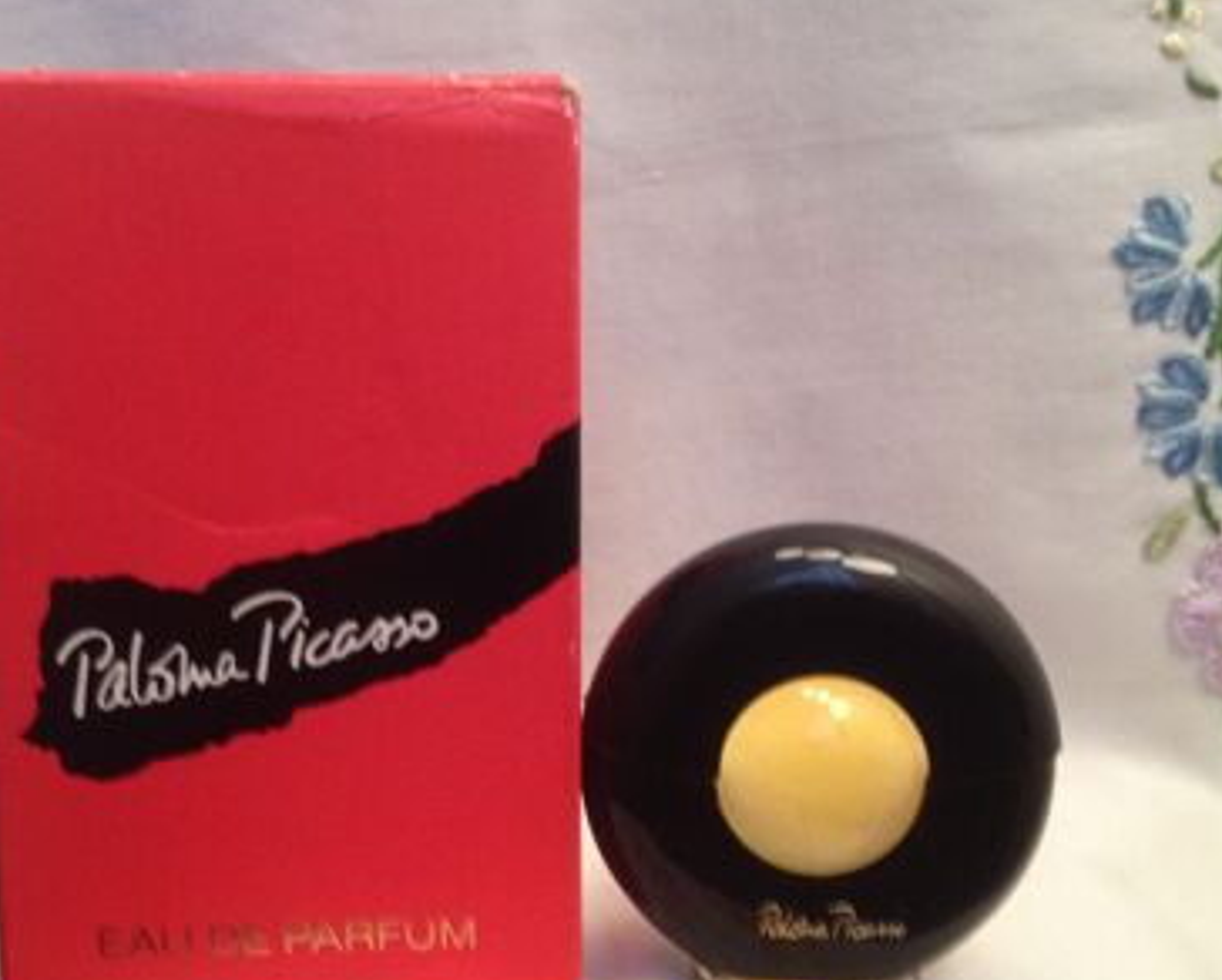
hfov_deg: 41.1
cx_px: 561
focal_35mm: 45
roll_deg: -0.3
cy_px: 560
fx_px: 1629
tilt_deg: -12.4
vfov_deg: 33.4
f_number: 2.4
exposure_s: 1/20
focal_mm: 4.28
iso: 200
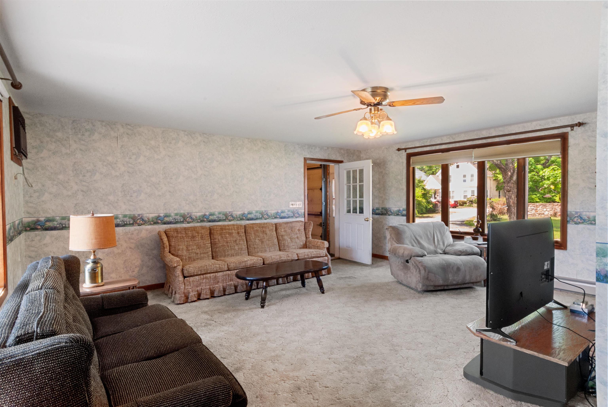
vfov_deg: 67.5
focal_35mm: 18
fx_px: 304
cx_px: 304
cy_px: 204
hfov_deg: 89.9
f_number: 20
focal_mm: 12
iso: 200
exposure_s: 3
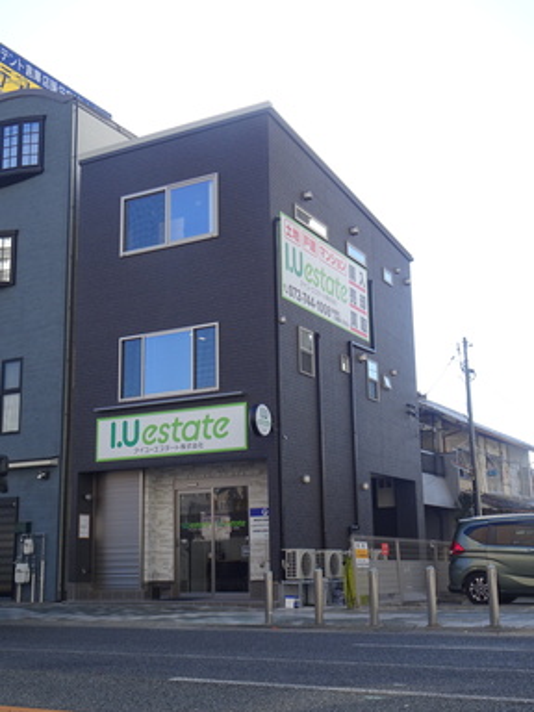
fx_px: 884
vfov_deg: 43.9
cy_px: 356
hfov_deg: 33.6
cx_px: 267
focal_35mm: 43
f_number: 4
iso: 80
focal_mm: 7.3
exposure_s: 1/250
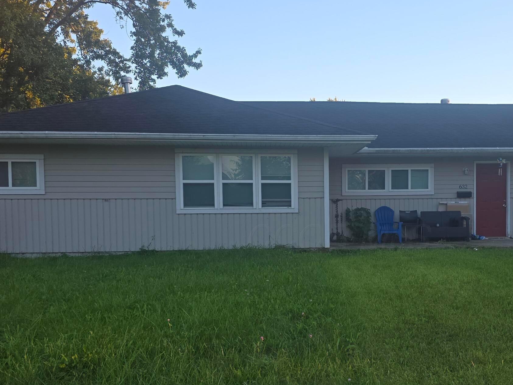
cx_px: 340
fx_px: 608
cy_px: 237
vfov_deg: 35.0
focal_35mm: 41
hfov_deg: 45.1
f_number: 1.7
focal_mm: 6.3
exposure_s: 1/120
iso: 16
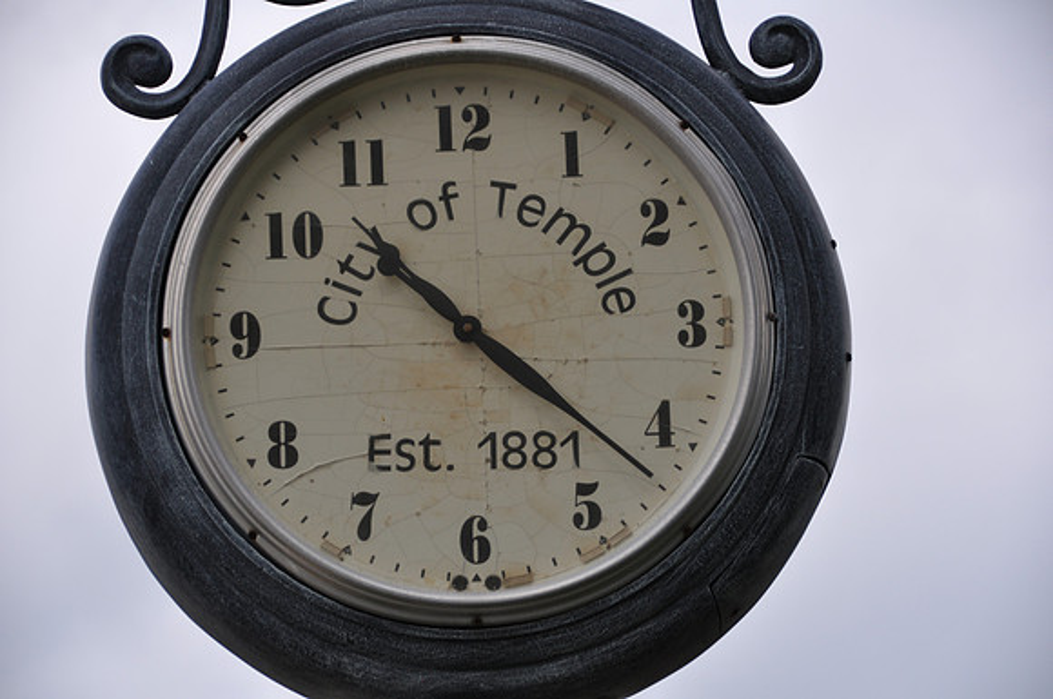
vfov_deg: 9.3
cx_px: 526
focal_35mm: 147
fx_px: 4294
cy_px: 350
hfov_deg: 14.0
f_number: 5.6
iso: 200
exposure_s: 1/500
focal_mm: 98
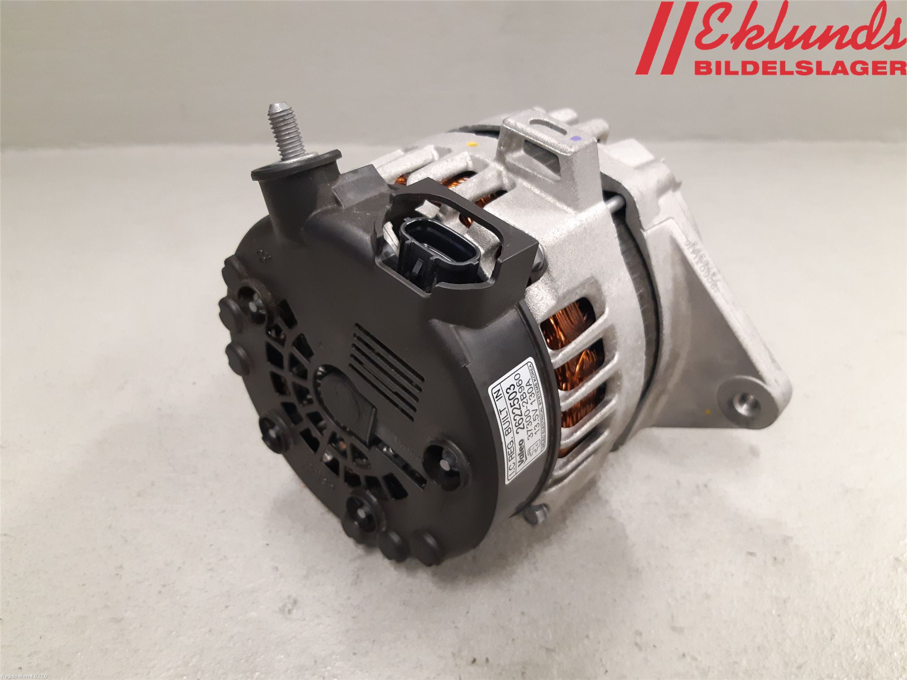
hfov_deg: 67.3
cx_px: 454
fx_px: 681
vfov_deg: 53.1
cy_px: 340
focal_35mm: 26
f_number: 1.7
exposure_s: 1/50
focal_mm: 3.93
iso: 250
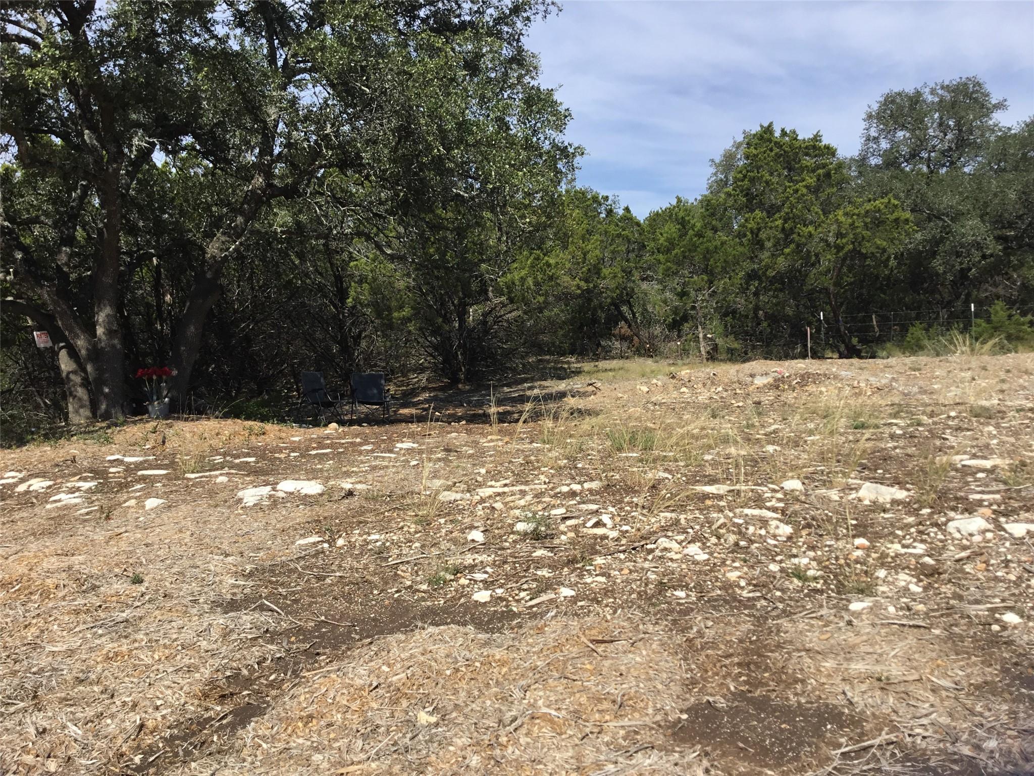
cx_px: 517
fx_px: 926
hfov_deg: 58.4
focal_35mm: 31
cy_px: 388
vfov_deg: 45.4
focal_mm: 3.3
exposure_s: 1/1335
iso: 25
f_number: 2.4
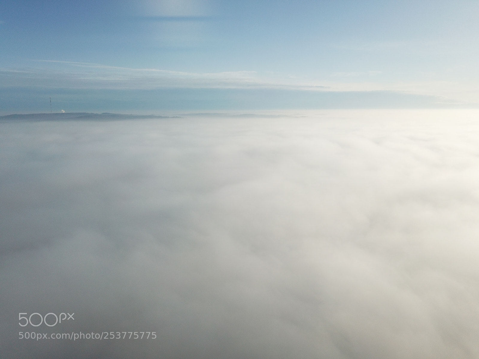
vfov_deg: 53.1
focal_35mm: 26
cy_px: 180
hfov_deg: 67.3
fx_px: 360
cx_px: 240
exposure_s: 1/1698
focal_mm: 4.73
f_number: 2.2
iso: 100
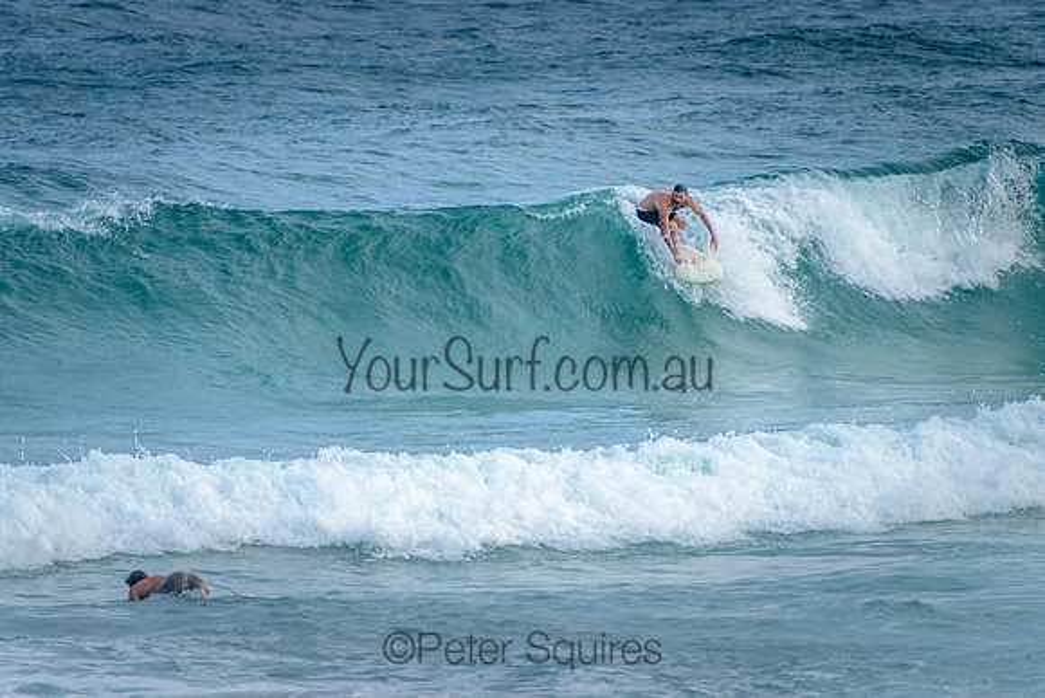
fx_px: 14244
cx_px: 525
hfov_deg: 4.2
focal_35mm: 491
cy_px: 272
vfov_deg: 2.8
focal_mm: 400
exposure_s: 1/1250
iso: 320
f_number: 5.6
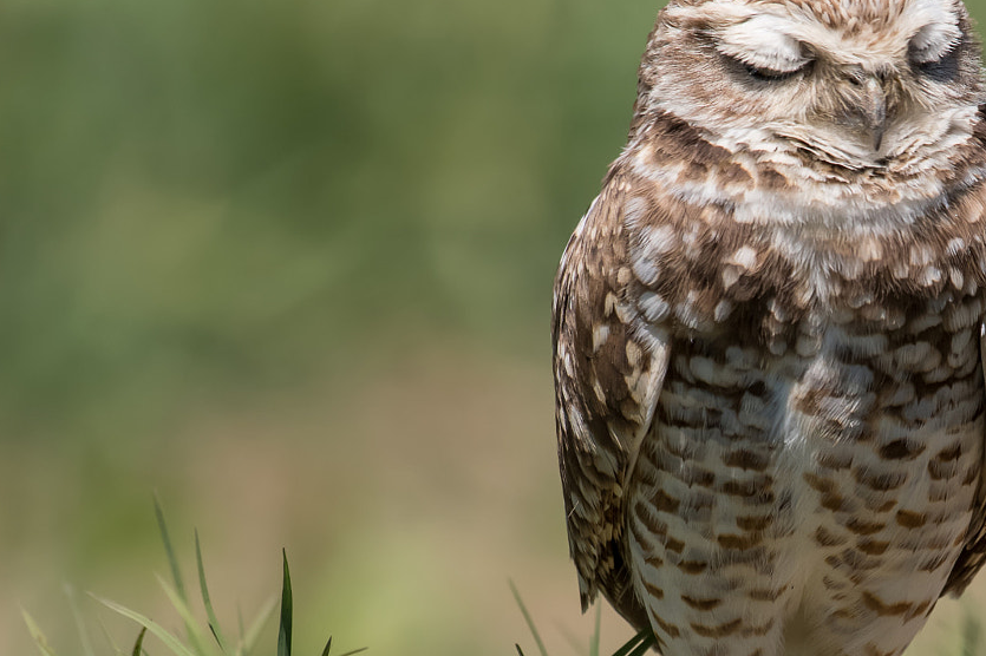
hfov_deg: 1.6
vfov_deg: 1.1
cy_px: 398
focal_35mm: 1294
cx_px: 889
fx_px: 35425
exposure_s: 1/1250
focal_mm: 450
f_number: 6.3
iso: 280
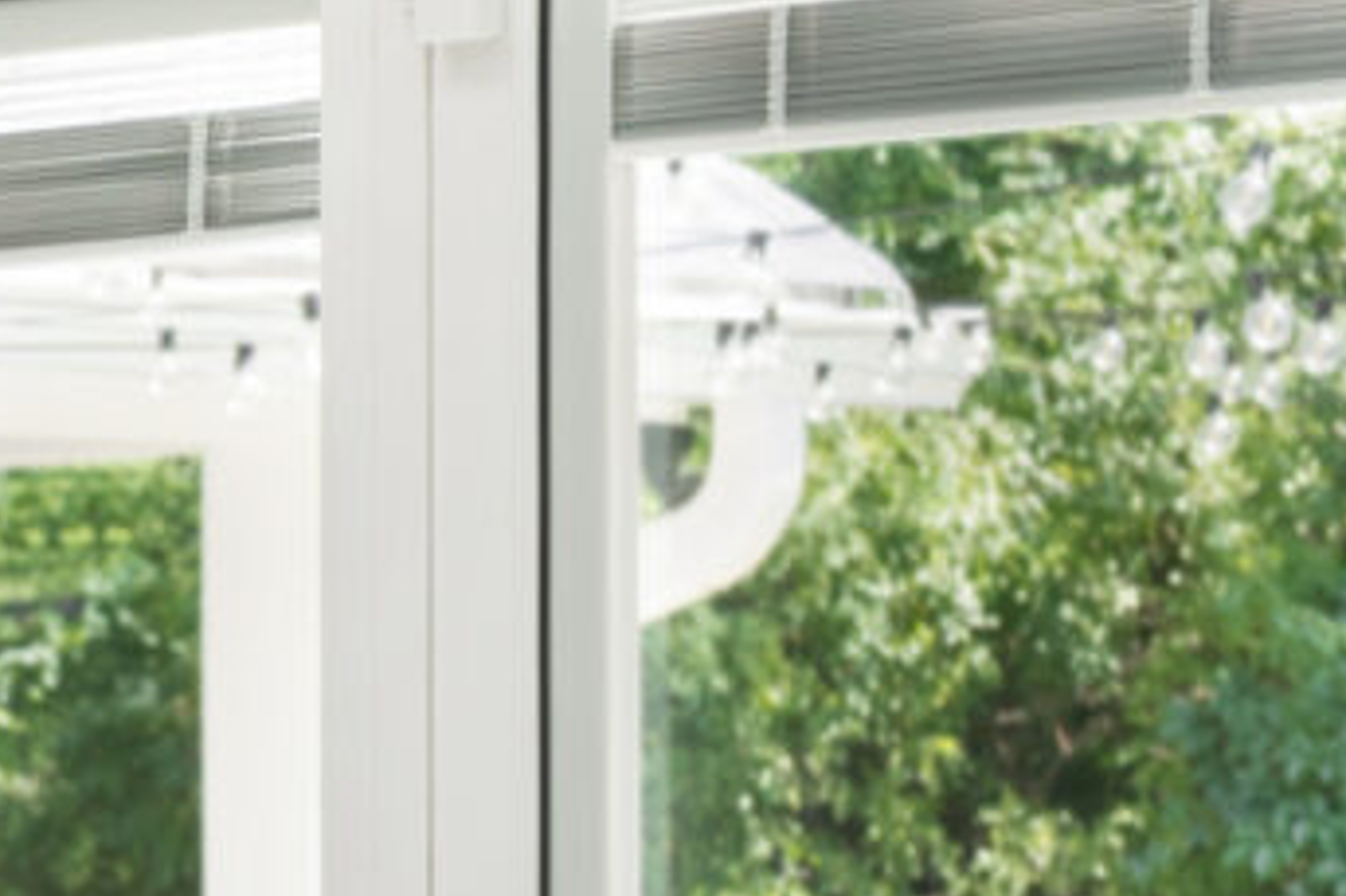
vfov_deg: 4.4
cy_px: 1205
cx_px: -3185
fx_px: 11697
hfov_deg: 5.9
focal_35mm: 313
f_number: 8
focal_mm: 42
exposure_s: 1/50
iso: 200
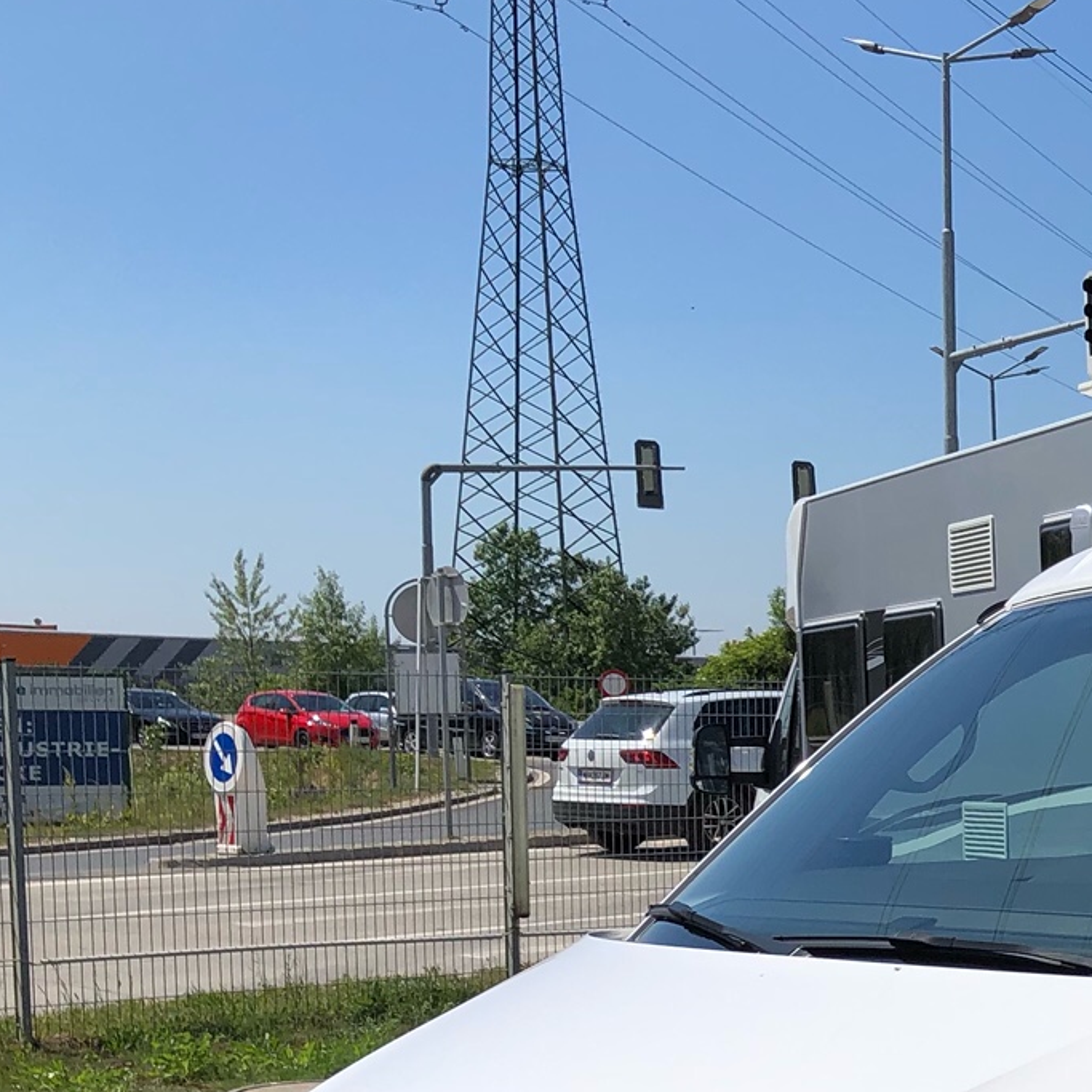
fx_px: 2605
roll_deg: +0.6
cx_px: 1543
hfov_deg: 20.8
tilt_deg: -3.3
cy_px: 958
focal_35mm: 73
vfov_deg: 23.1
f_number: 1.8
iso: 20
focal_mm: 4
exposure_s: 1/2825
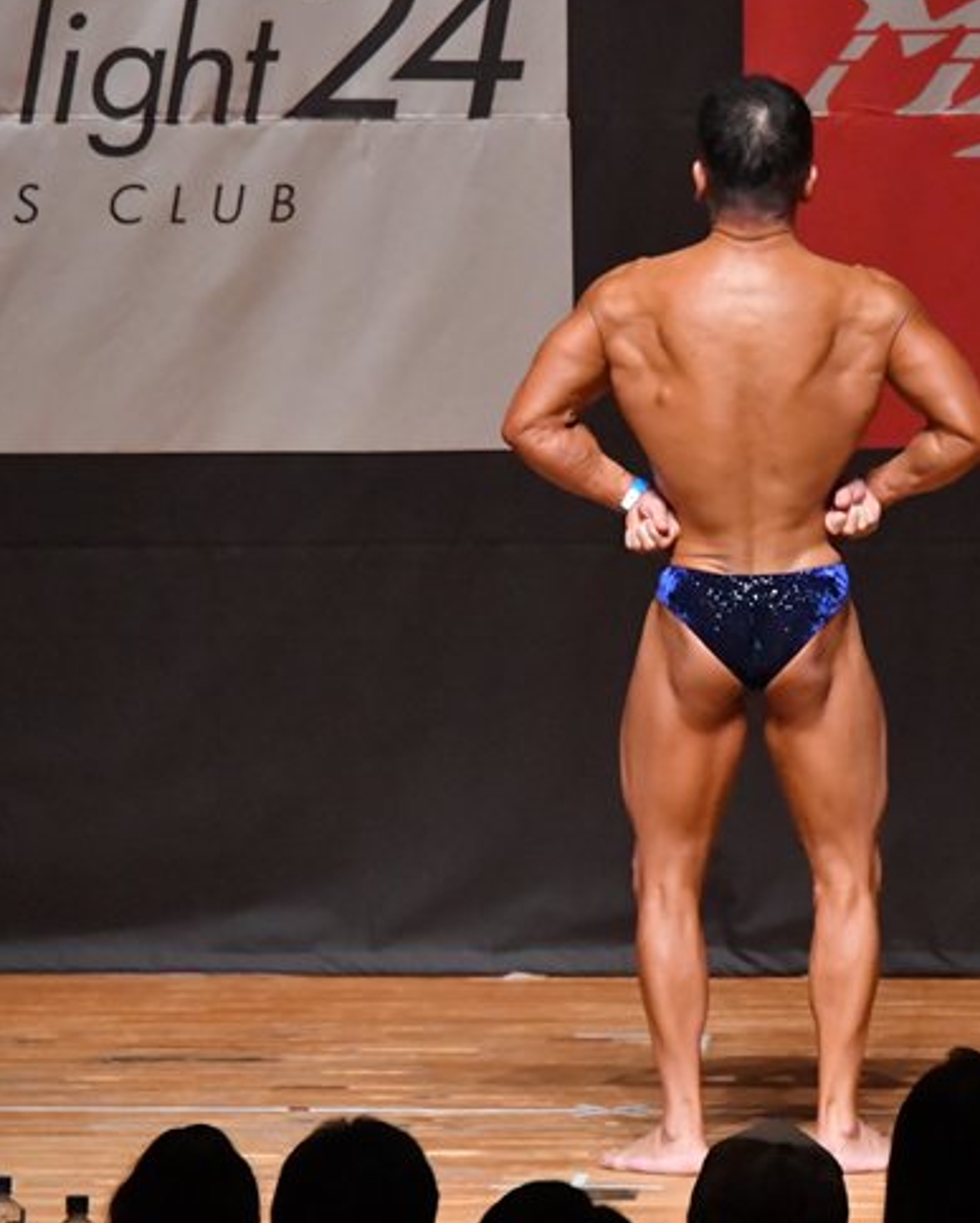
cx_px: 736
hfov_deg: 3.8
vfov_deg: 4.8
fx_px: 14706
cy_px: 580
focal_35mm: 406
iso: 10000
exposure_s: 1/400
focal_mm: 180
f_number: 5.6
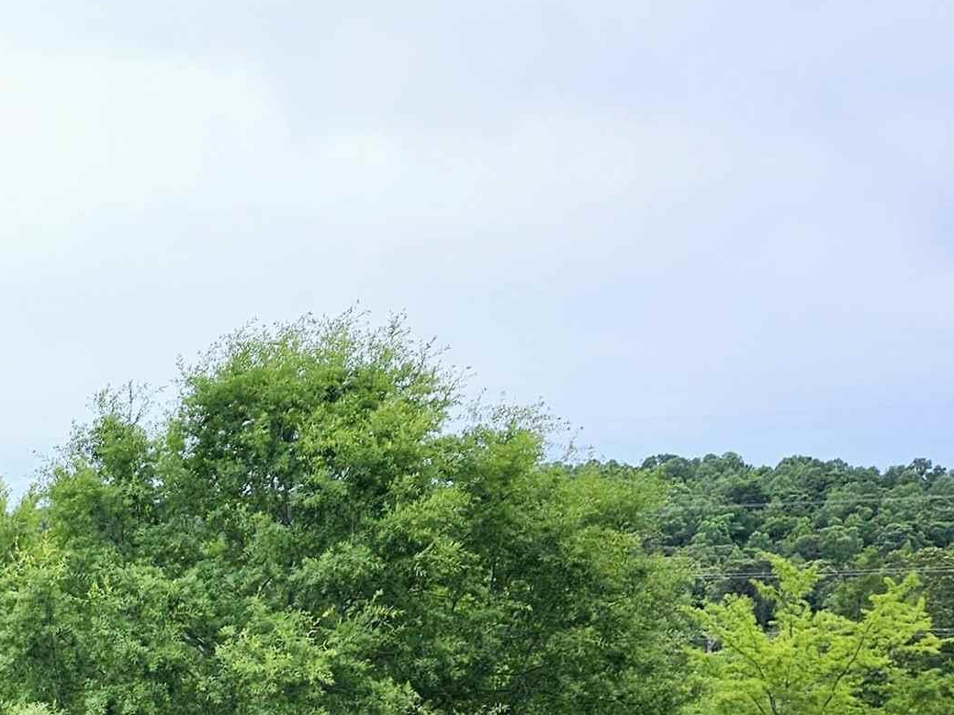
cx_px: -253
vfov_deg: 20.3
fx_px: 1874
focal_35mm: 68
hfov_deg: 25.1
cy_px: 841
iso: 25
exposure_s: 1/2500
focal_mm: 5.4
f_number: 1.8
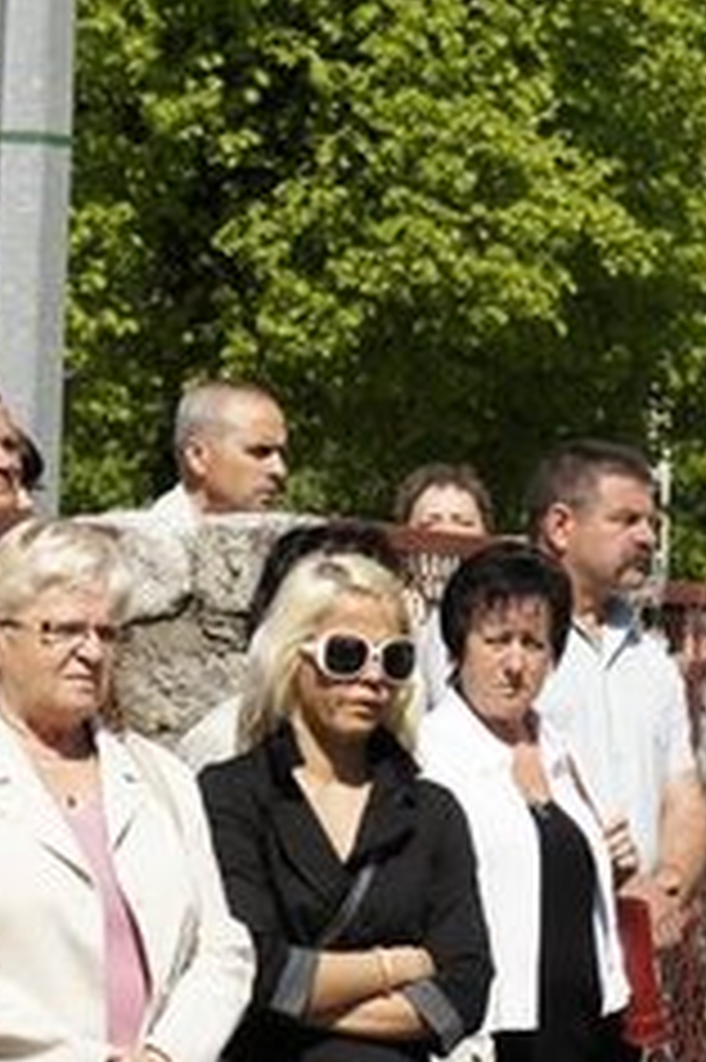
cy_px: 891
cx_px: 526
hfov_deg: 4.7
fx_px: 8513
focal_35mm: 289
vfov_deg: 7.1
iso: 400
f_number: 8
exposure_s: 1/1000
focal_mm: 70
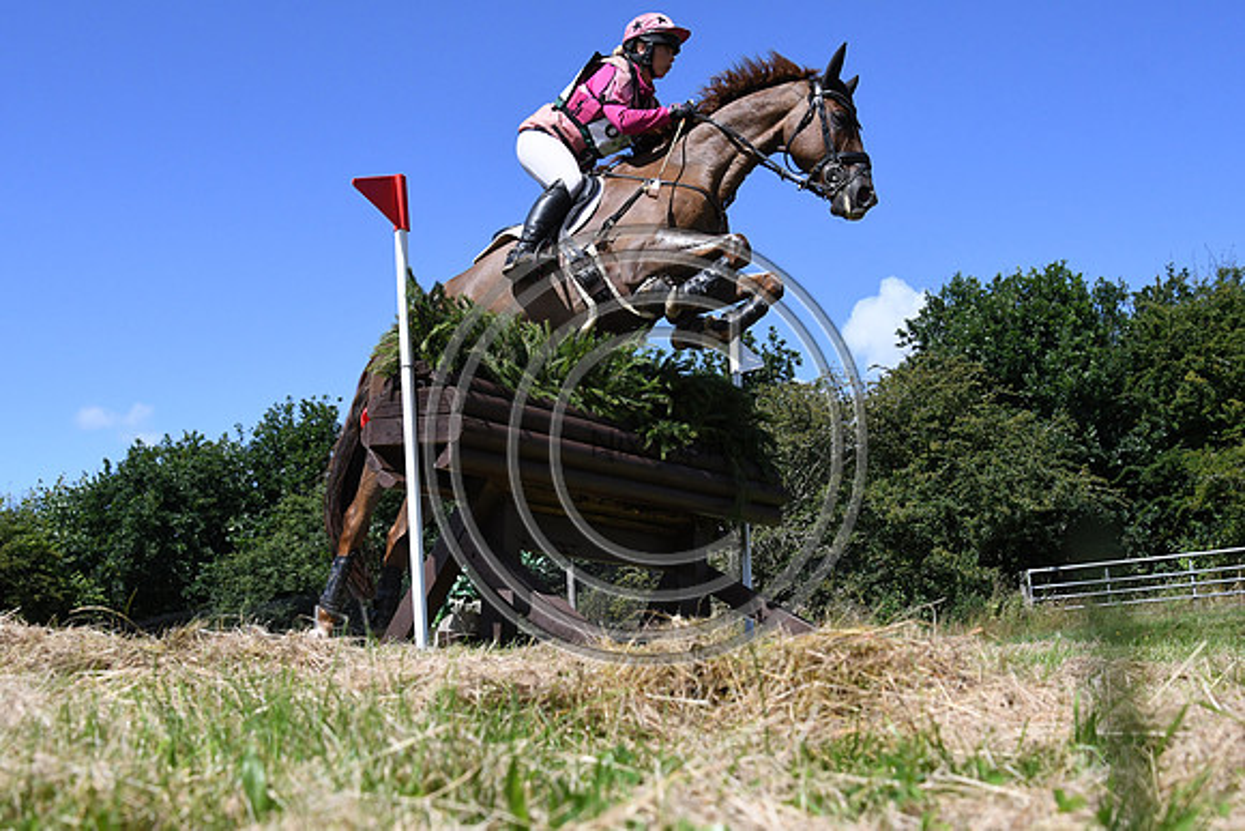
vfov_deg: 36.9
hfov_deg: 53.1
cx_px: 622
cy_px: 416
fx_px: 1245
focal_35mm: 36
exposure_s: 1/4000
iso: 1400
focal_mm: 24
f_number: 8
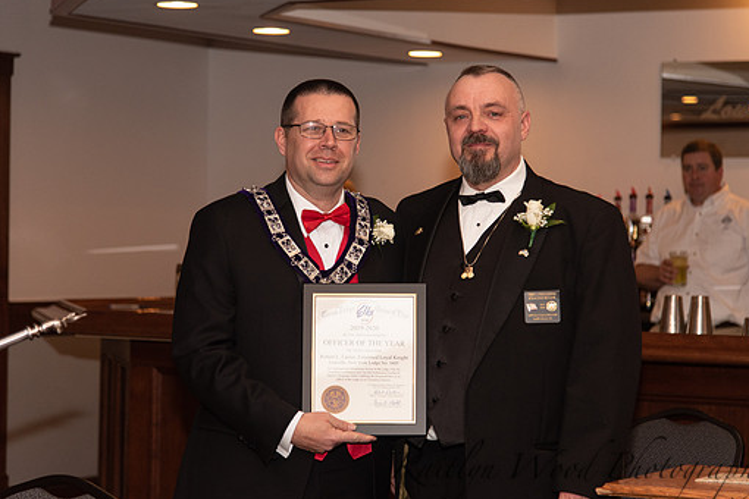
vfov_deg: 12.7
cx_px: 391
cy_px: 240
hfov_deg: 18.9
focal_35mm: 108
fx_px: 2247
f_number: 4
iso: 800
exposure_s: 1/200
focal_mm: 95
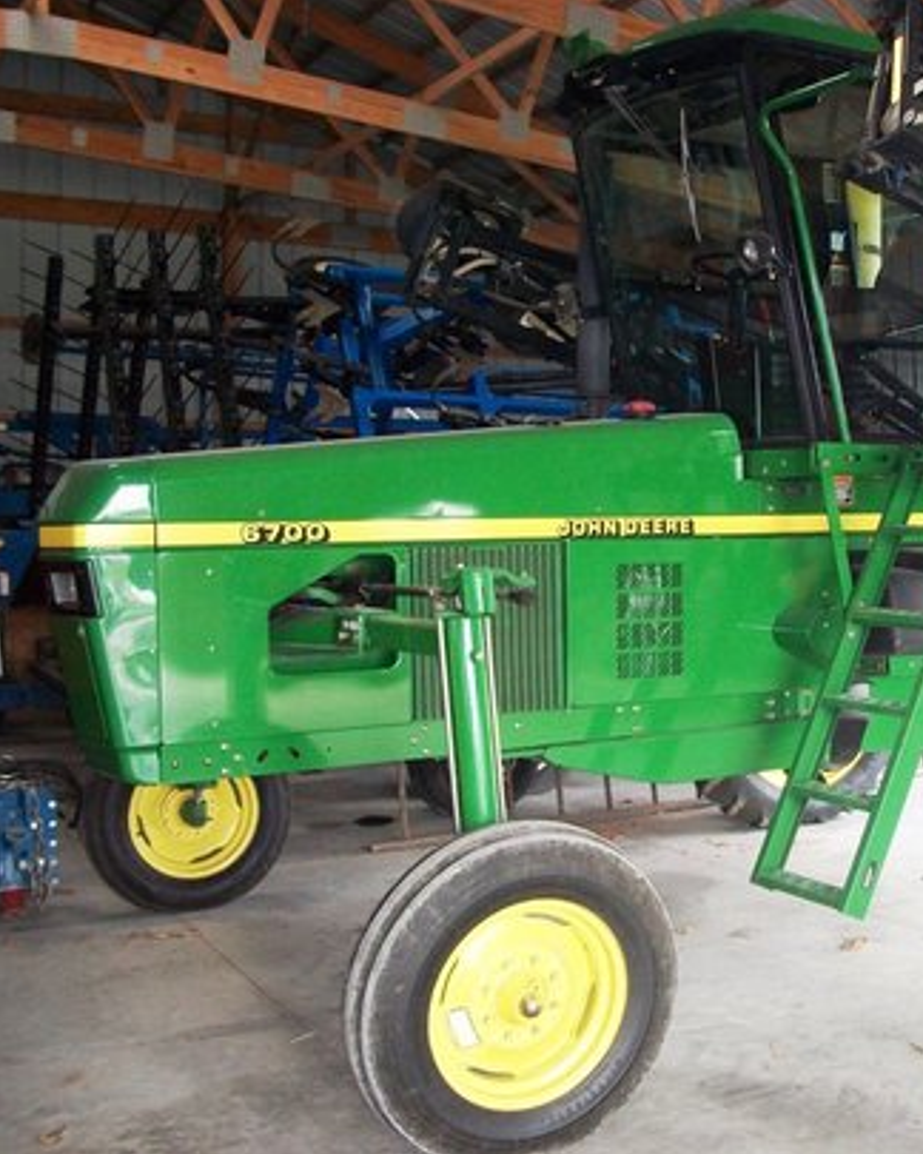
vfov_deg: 43.8
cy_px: 576
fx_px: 1434
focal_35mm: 42
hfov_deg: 34.7
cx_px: 724
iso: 160
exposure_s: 1/50
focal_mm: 5.7
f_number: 2.9
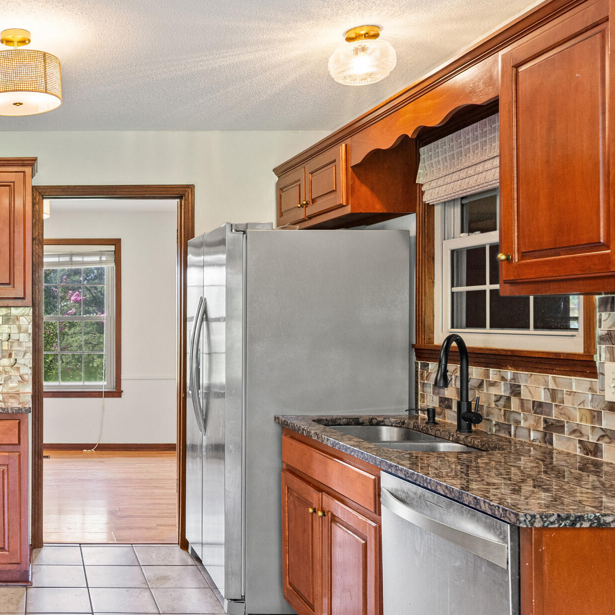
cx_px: 28
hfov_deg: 43.0
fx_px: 683
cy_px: 300
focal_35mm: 34
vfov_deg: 48.4
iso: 1000
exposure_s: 1/4
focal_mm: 17
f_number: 9.5
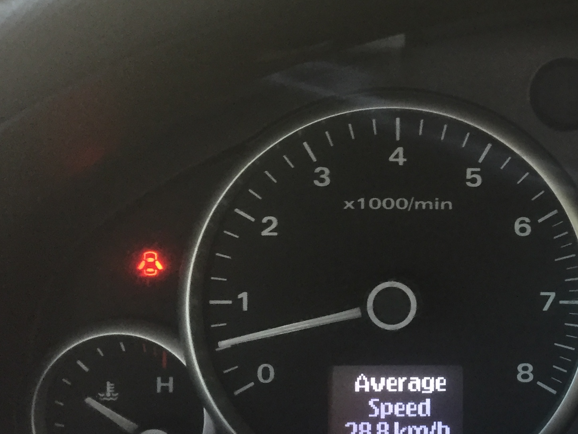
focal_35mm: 65
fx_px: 1085
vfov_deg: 22.6
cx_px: 629
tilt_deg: -17.1
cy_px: 192
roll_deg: -0.8
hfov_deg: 27.4
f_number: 2.2
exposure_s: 1/33
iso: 160
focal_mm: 4.15
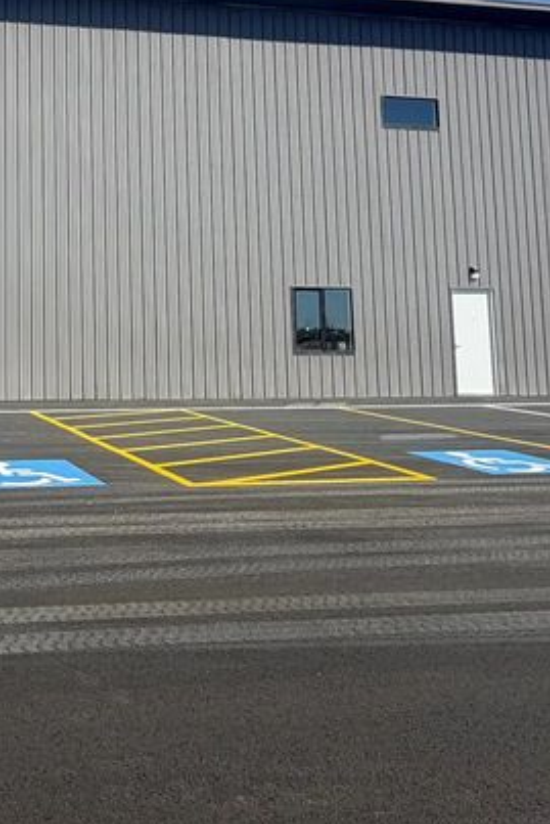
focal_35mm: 37
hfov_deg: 32.3
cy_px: 245
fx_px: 847
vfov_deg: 50.5
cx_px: -35
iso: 25
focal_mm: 2.22
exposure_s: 1/770
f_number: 2.2
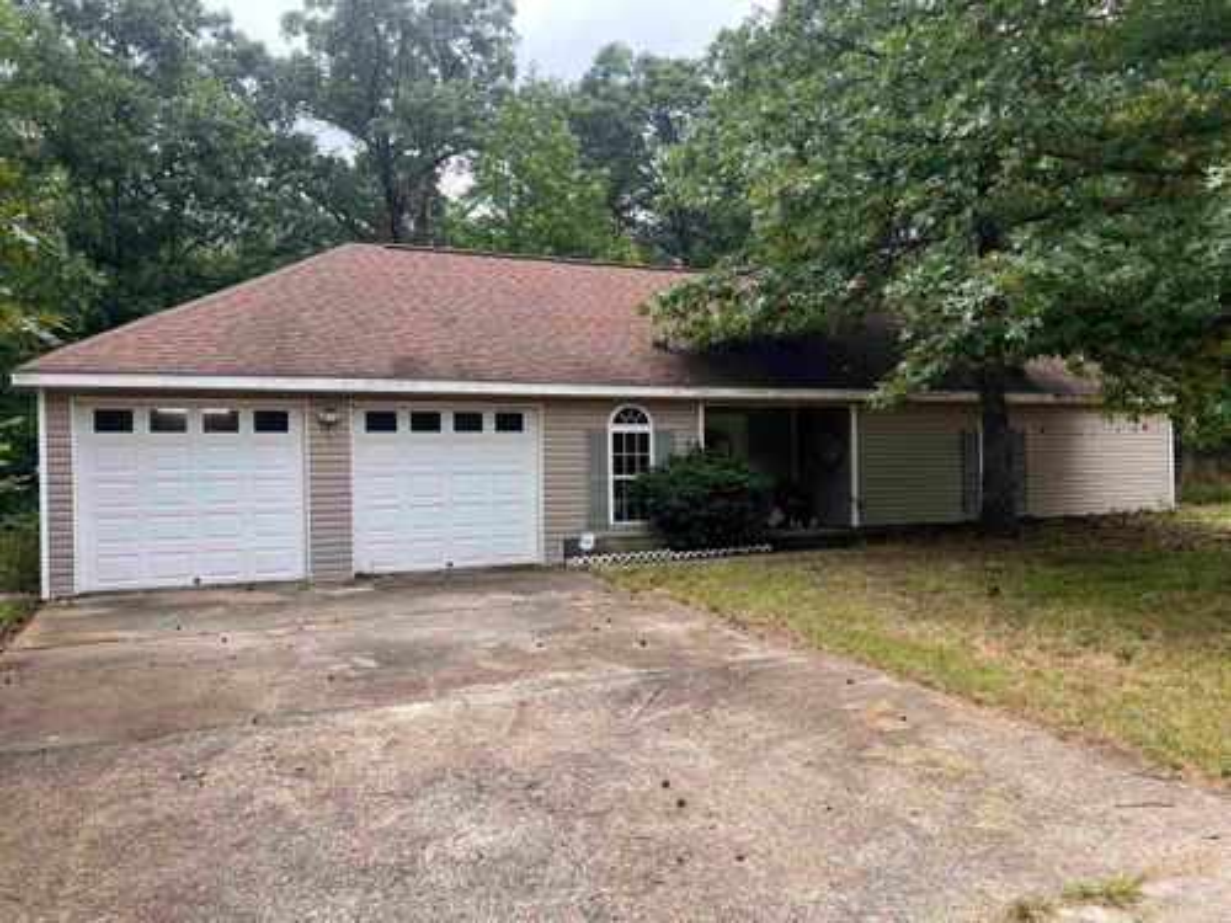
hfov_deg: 67.3
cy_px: 462
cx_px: 616
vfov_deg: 53.1
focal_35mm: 26
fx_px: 925
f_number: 1.5
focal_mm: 5.7
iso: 32
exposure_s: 1/121
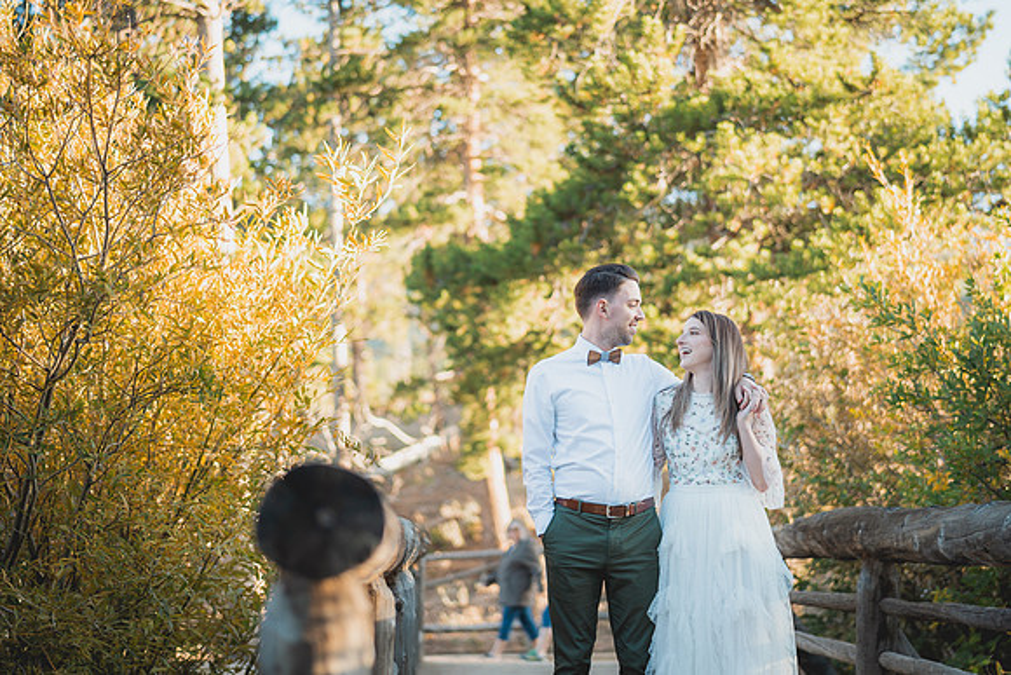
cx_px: 506
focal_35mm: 54
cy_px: 338
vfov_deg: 24.9
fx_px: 1527
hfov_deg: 36.6
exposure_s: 1/500
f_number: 1.4
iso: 100
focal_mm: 50
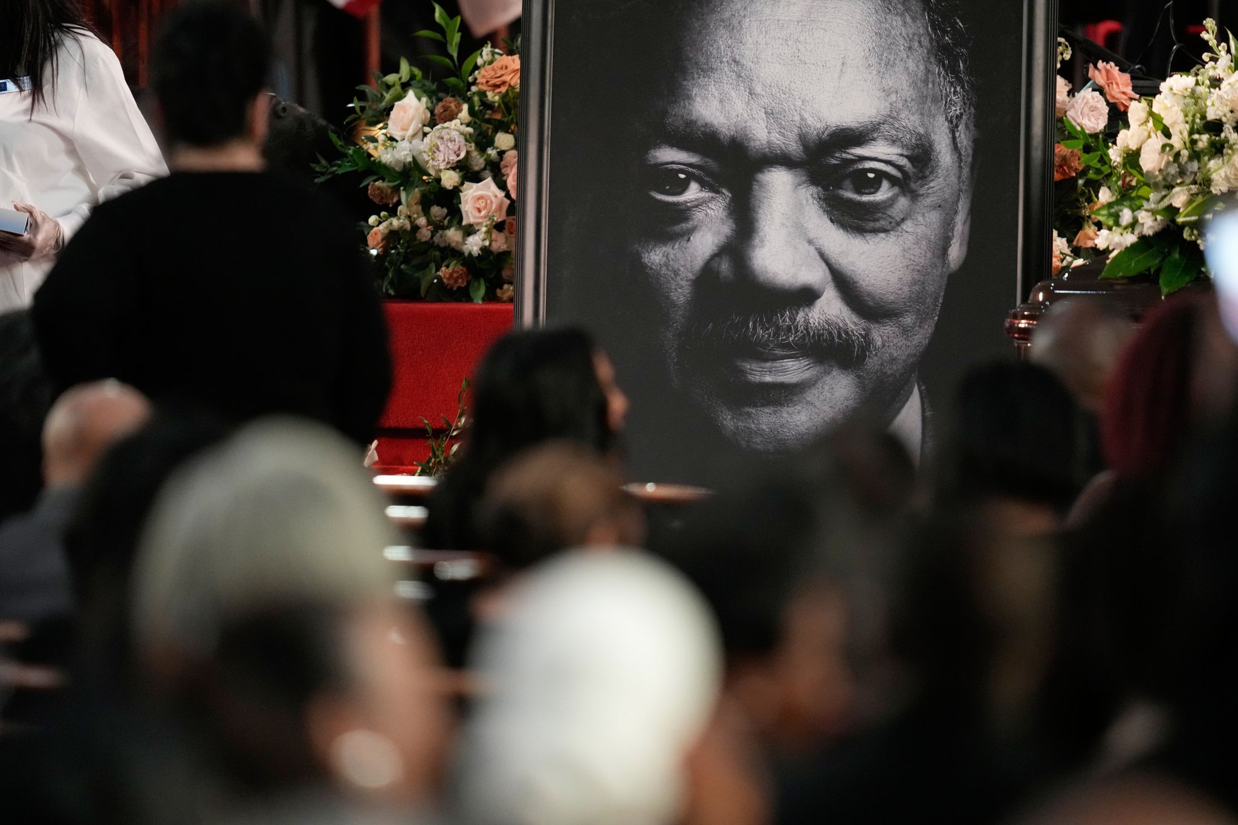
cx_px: 619
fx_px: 13753
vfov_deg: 3.4
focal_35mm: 400
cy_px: 412
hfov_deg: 5.2
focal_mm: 400
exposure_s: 1/500
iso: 6400
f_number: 2.8
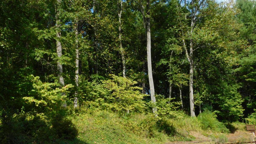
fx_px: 272
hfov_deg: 50.5
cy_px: 87
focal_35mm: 40
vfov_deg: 29.6
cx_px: 127
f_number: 3.5
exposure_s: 1/640
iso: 125
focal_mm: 6.3
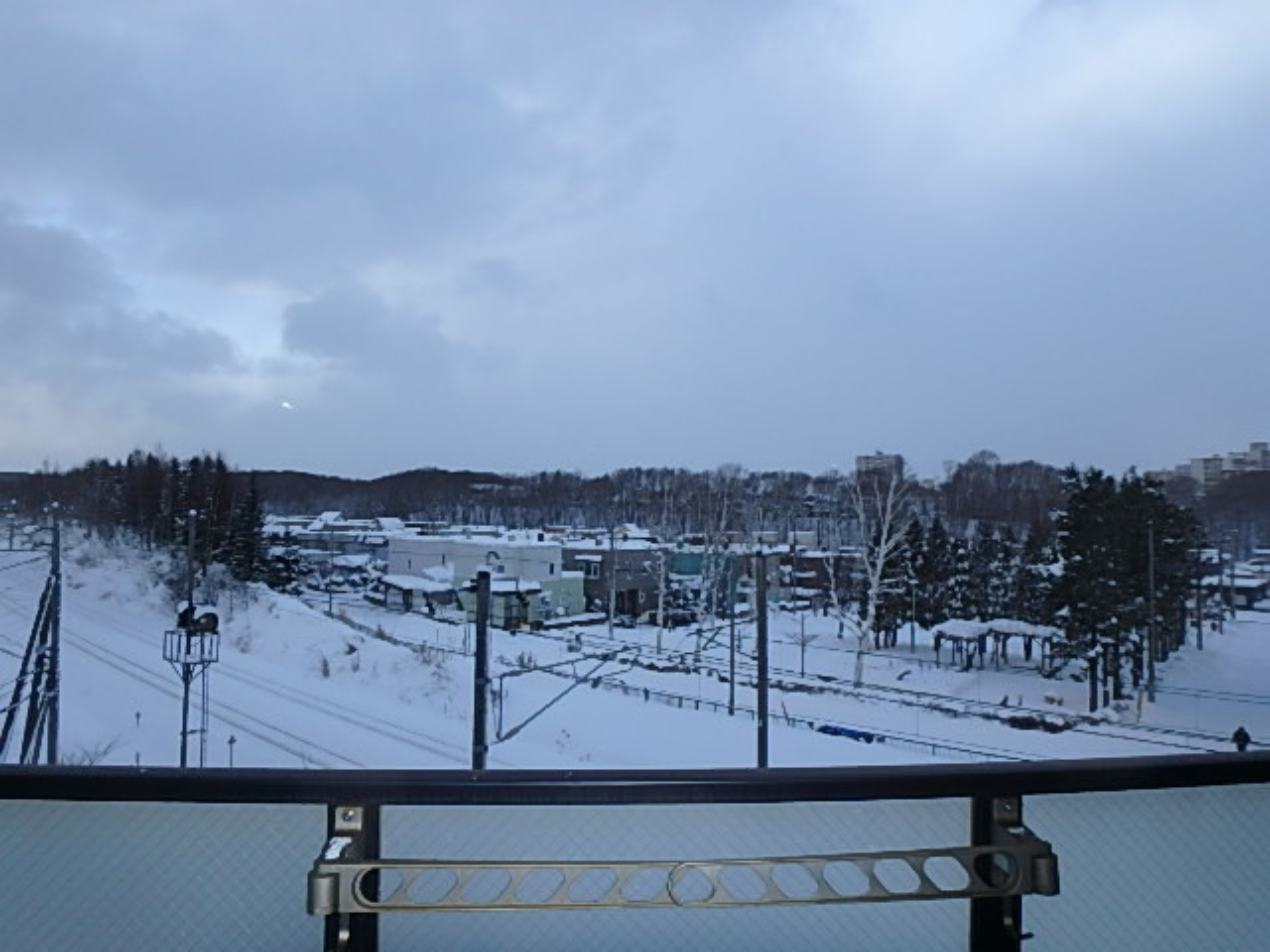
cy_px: 476
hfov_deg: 79.0
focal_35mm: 21
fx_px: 770
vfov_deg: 63.4
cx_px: 635
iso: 125
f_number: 3.5
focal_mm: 3.7
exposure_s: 1/640
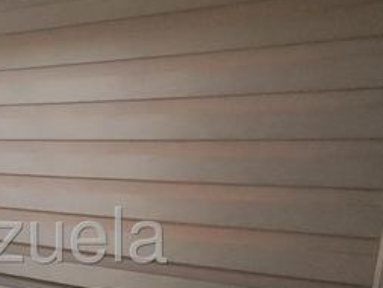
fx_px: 598
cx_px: -220
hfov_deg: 25.0
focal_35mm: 54
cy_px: 235
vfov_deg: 26.5
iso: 250
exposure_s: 1/24
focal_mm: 1.64
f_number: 2.2
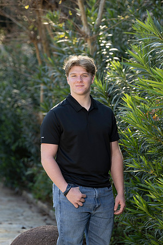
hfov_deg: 8.1
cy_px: 122
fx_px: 1154
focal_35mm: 170
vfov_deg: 12.1
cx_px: 82
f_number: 5
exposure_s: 1/160
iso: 200
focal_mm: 170
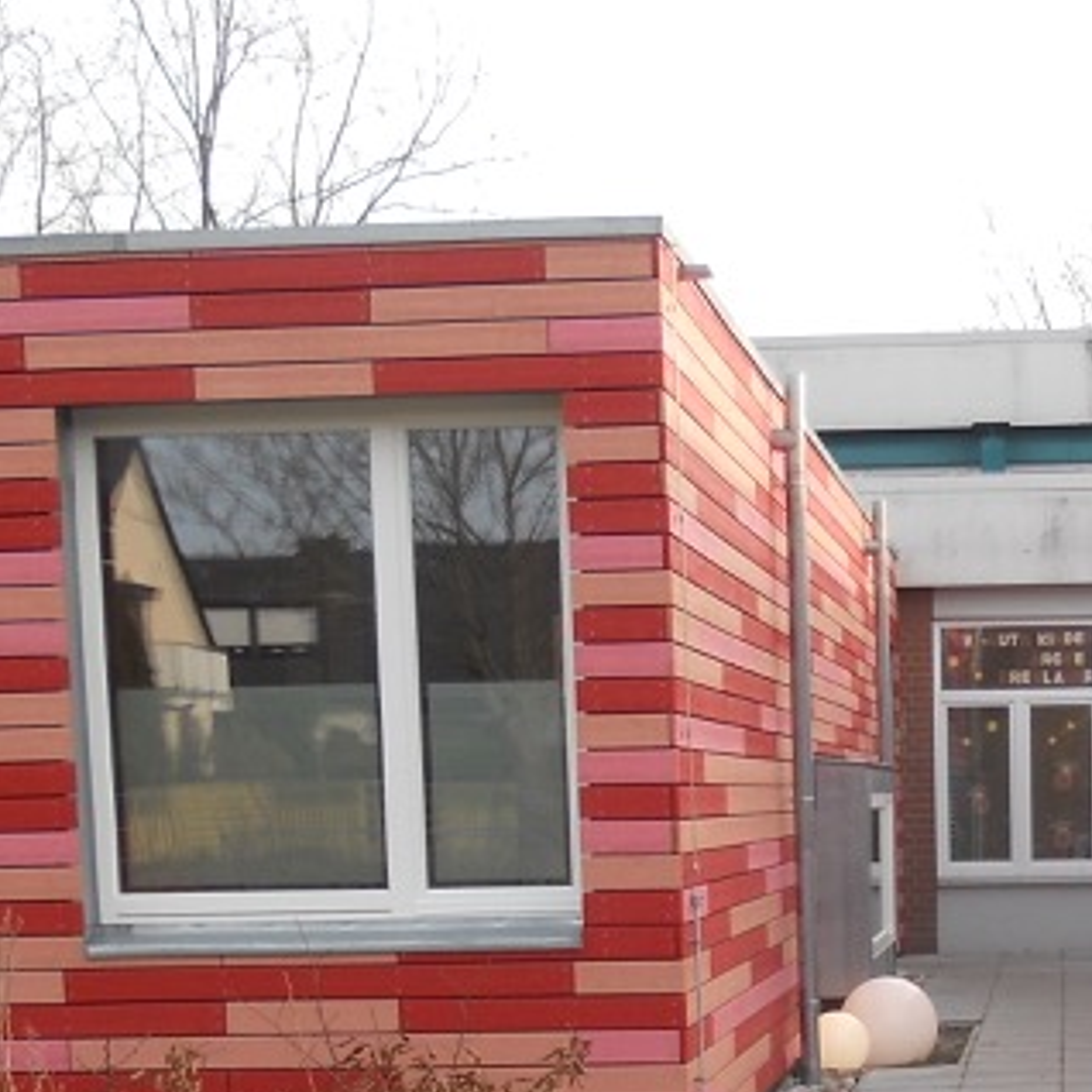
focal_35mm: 75
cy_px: 1137
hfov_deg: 22.6
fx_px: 2677
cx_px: 944
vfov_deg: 22.1
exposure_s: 1/125
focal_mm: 4.9
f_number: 3.2
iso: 80
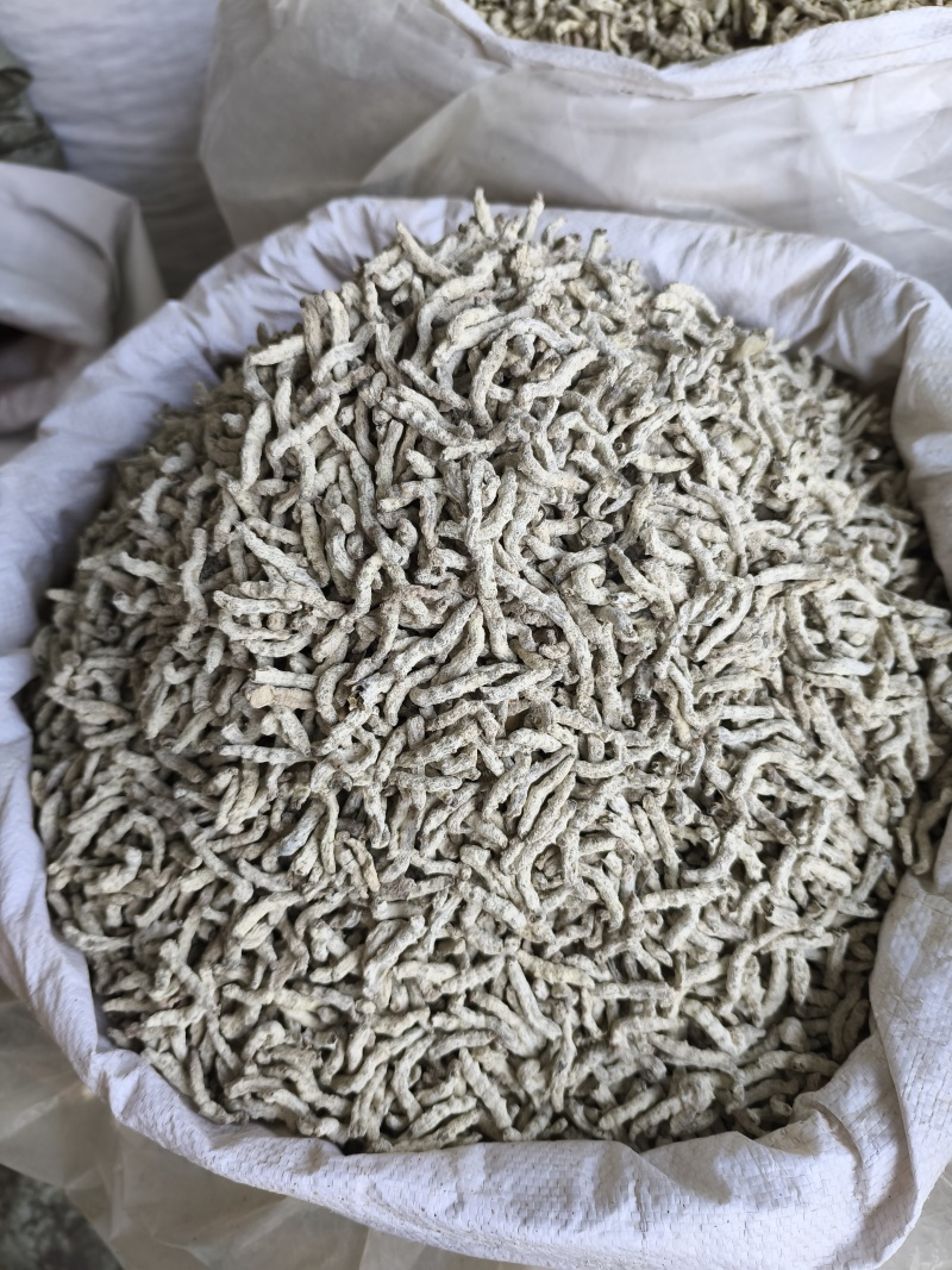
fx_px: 844
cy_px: 635
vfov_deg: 73.9
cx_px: 476
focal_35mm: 23
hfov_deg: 58.9
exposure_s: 1/265
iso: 80
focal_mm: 5.84
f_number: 1.6
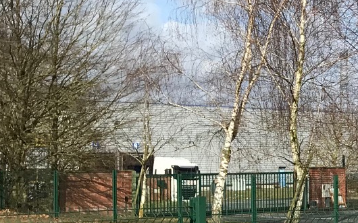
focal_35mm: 113
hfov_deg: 16.5
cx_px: 565
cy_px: 181
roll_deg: +1.0
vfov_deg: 11.5
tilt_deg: -0.2
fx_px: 1102
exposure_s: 1/2591
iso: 20
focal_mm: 3.99
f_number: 1.8
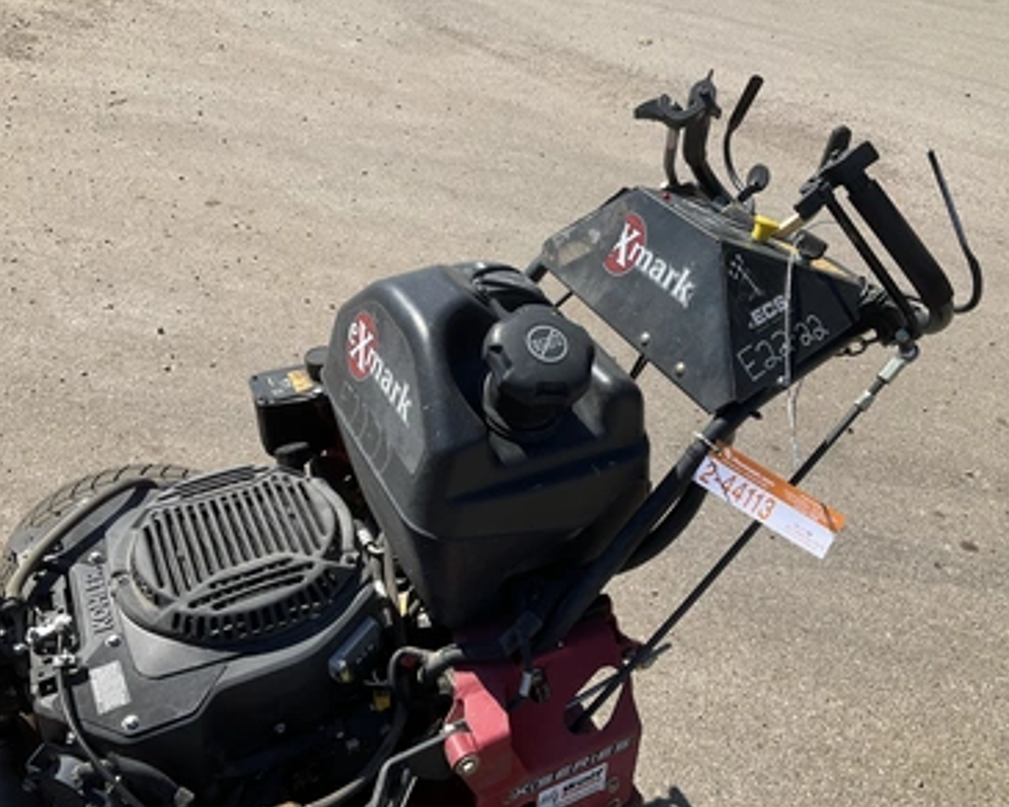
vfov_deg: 47.1
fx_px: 926
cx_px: 511
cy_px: 398
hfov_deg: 57.2
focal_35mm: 31
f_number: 1.8
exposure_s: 1/1412
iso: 25
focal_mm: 3
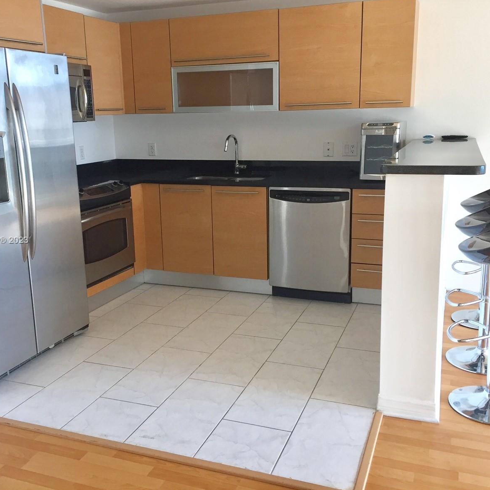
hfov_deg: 47.2
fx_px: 561
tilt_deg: -13.3
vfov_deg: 47.2
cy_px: 241
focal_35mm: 35
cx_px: 229
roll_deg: +2.1
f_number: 2.2
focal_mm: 4.15
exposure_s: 1/30
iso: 32
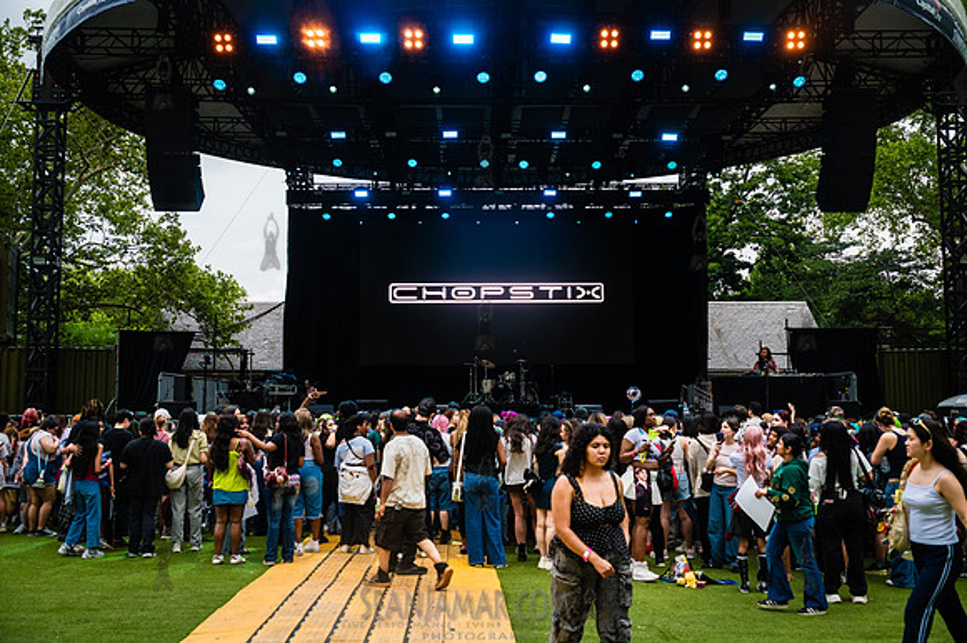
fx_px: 940
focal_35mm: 35
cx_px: 484
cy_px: 322
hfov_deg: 54.4
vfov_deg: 37.8
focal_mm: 35
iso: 1250
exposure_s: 1/800
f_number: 4.5
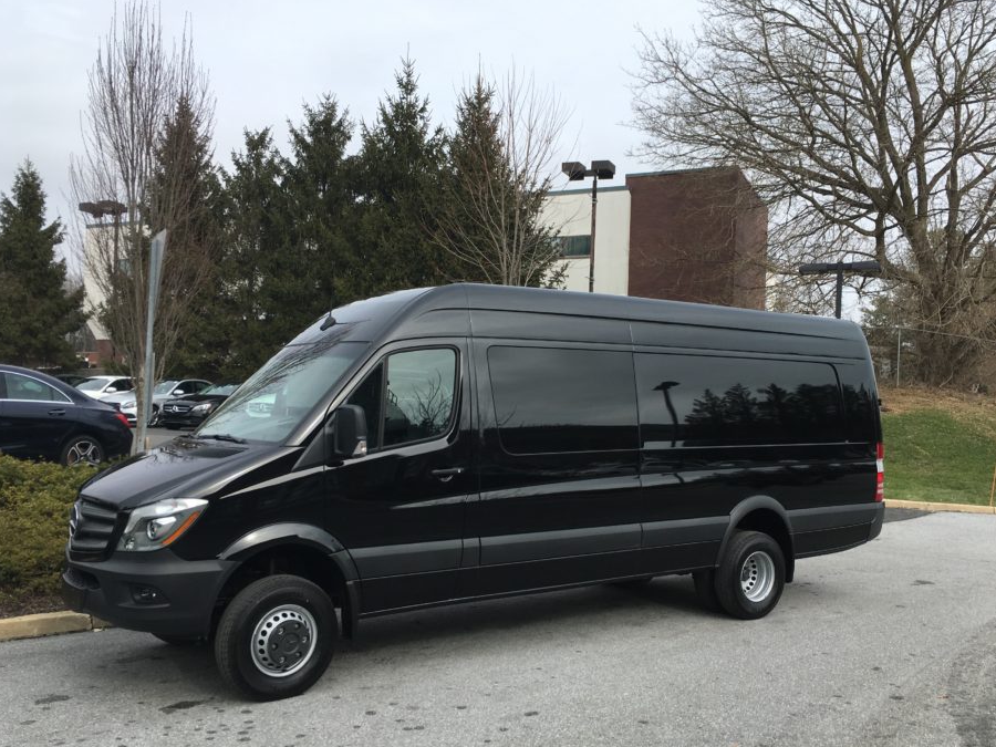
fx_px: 950
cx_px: 526
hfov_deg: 55.3
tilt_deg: +1.2
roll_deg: -1.0
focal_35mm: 33
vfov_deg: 42.9
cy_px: 419
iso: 25
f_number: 2.2
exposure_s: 1/916
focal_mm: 4.15
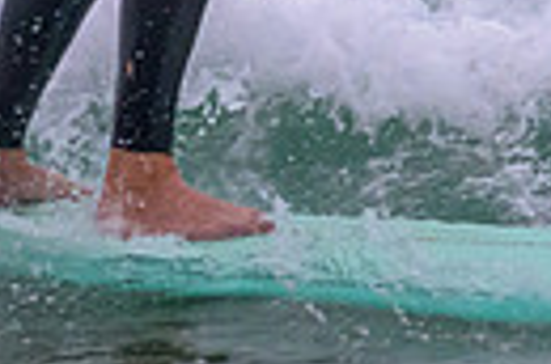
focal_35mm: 2955
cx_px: 547
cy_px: -226
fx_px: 45118
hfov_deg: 0.7
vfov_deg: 0.5
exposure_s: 1/800
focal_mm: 660
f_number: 11
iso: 4500
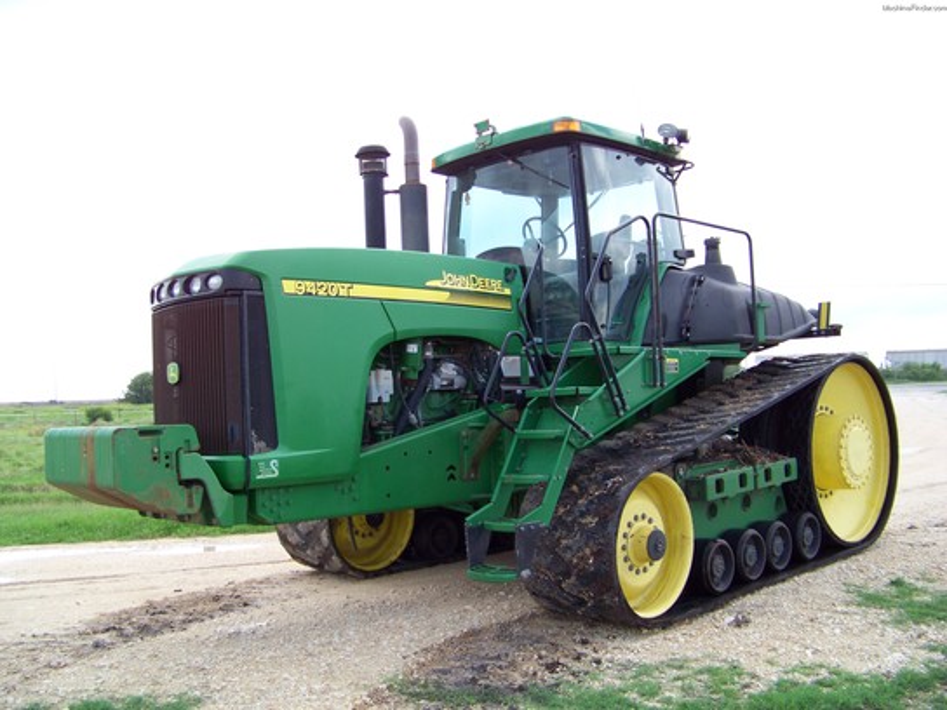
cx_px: 474
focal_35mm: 36
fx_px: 985
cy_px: 355
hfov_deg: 51.4
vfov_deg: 39.7
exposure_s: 1/320
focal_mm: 5.85
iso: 67
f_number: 2.8
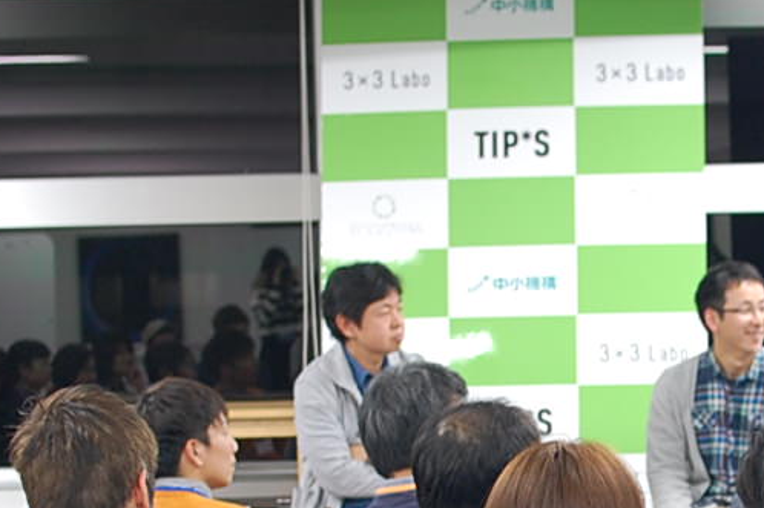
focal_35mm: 159
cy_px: 517
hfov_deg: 12.9
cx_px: 591
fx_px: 3361
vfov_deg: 8.6
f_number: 3.2
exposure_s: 1/40
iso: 400
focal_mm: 35
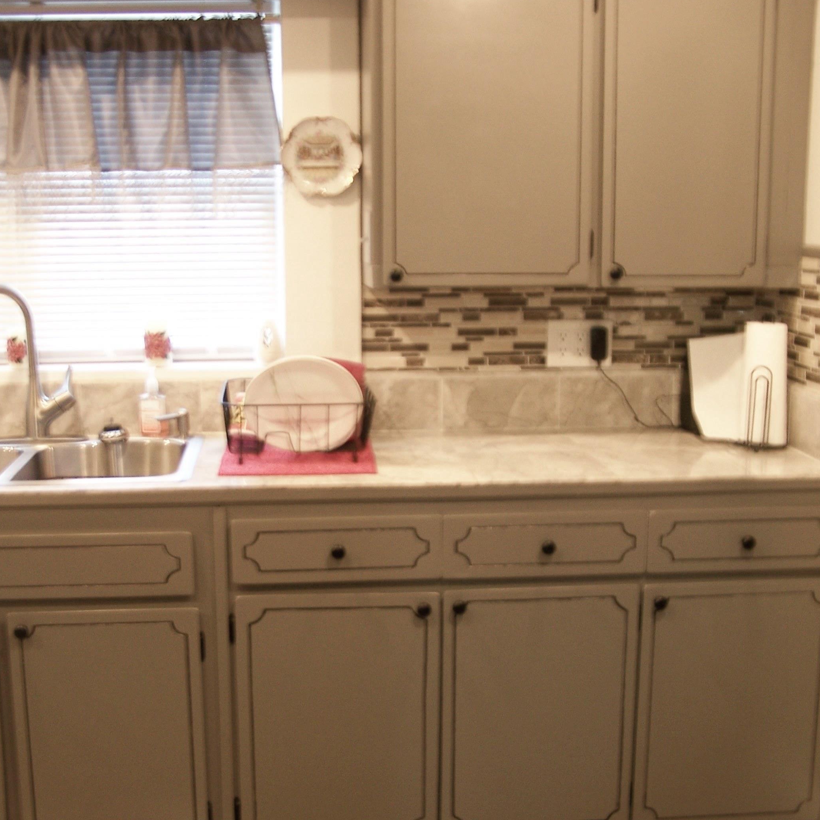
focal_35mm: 46
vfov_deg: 36.8
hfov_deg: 36.7
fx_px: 1233
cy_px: 417
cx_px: 354
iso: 80
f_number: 2.8
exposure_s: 1/4
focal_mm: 6.3
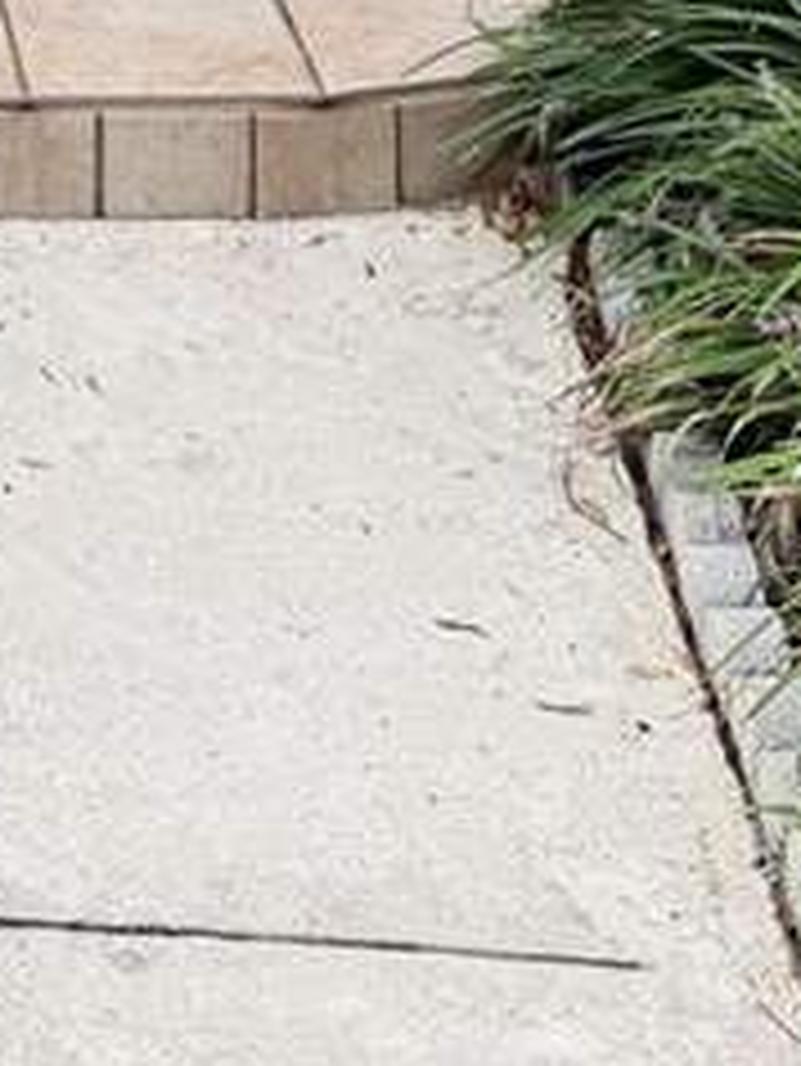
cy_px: -738
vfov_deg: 16.0
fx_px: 3329
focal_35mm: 108
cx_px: -212
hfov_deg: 13.3
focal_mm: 6.76
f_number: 1.78
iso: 80
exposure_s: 1/943
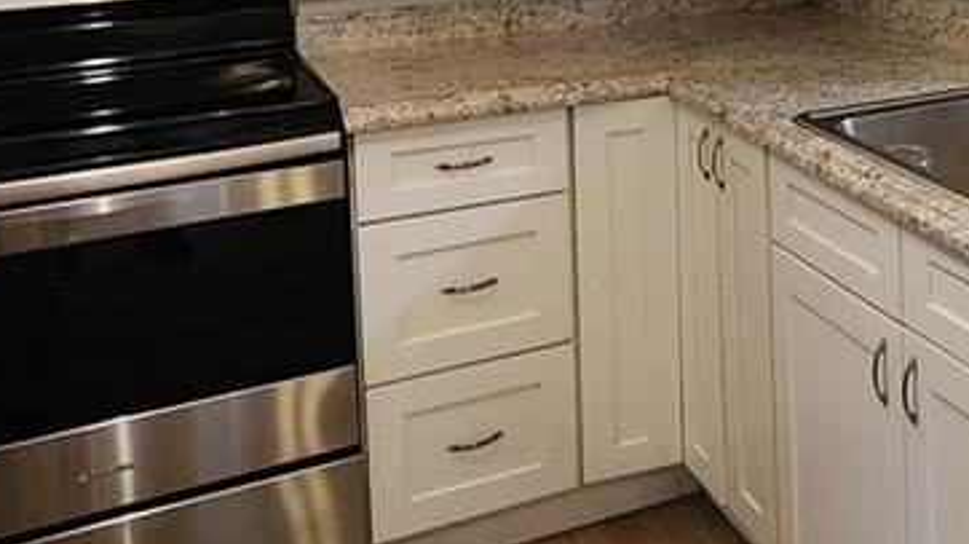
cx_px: 910
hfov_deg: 39.8
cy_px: -113
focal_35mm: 47
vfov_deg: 23.2
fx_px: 1207
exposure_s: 1/60
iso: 200
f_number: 2.2
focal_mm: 2.2
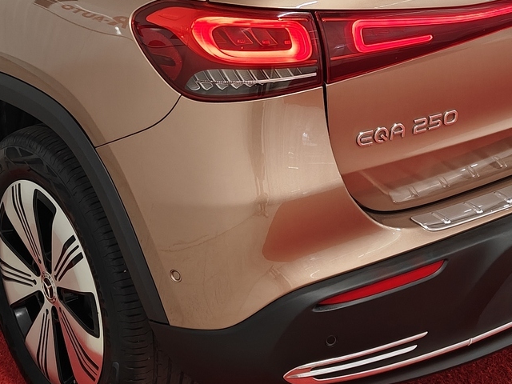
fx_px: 1065
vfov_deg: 20.3
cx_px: 235
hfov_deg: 27.0
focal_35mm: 72
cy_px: 90
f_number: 1.8
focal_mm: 5.59
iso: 80
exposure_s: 1/60
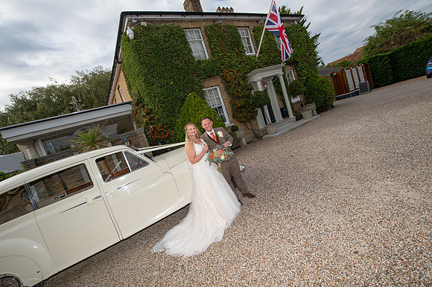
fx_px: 204
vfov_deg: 70.4
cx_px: 216
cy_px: 144
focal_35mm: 17
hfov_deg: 93.3
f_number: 8
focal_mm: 17
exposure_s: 1/200
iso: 100
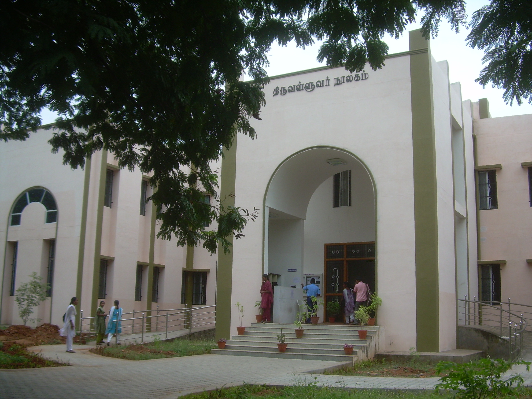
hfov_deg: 49.0
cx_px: 266
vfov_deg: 37.7
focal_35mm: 38
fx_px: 584
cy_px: 200
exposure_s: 1/229
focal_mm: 6.3
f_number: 2.8
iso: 50
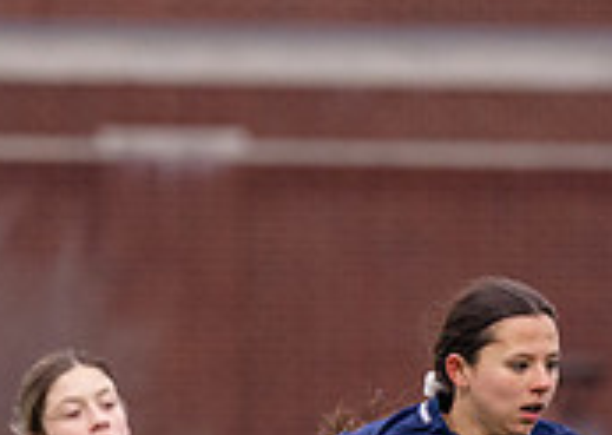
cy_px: 844
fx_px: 14716
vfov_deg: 1.7
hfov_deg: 2.4
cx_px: 429
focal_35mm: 848
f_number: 2.8
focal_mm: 151
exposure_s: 1/1600
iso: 640
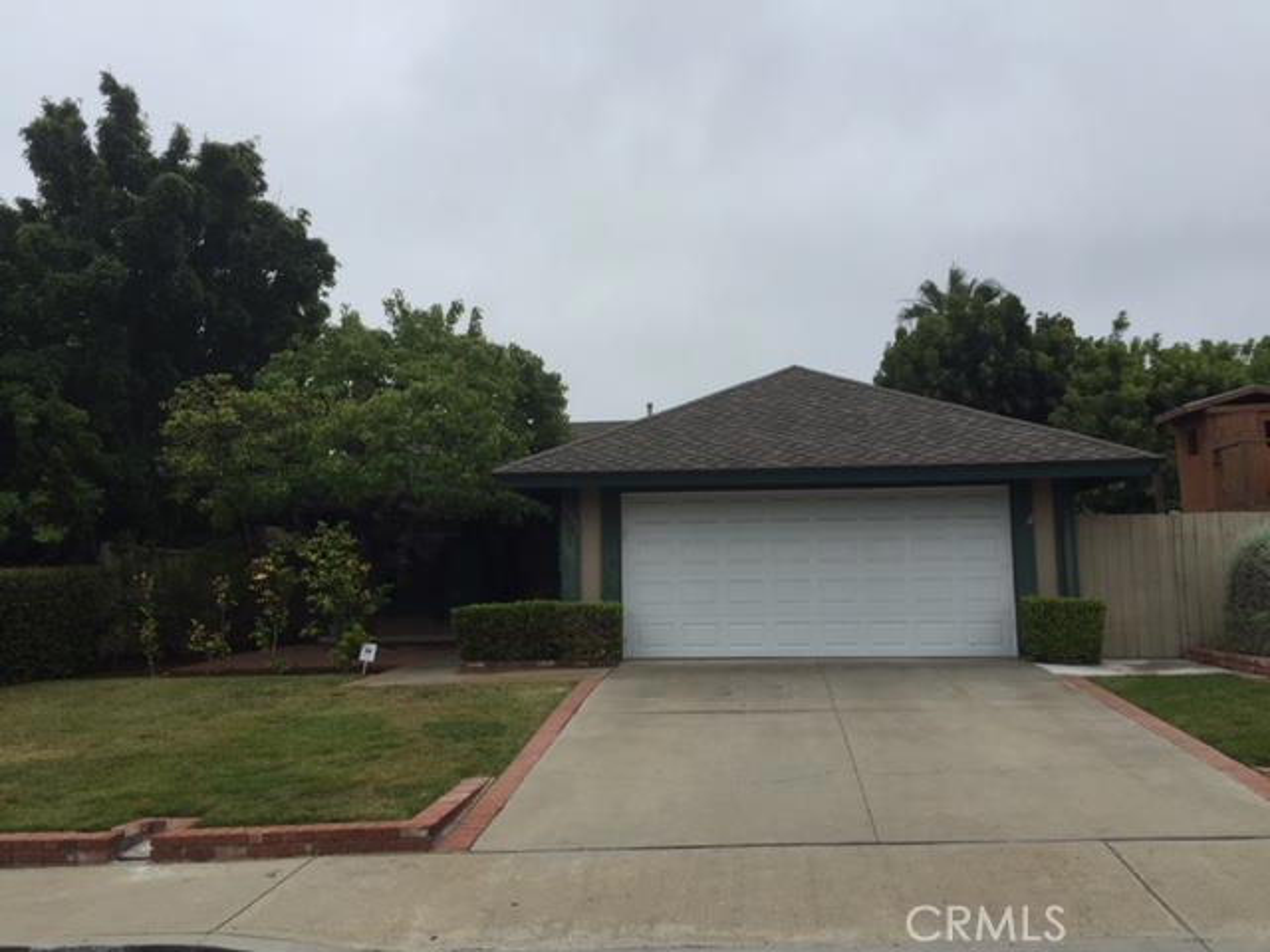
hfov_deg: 61.7
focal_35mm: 29
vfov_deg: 48.2
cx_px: 635
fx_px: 1064
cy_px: 476
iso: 32
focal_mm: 4.15
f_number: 2.2
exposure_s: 1/898
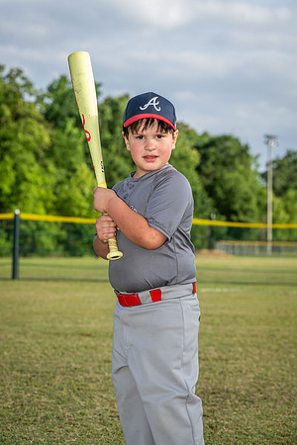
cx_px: 148
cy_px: 222
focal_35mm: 88
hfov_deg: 15.5
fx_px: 1089
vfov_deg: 23.1
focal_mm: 88
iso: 100
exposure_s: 1/200
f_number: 5.6
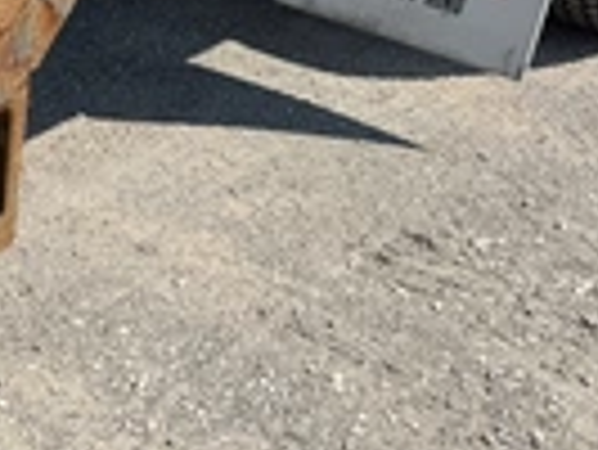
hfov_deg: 23.4
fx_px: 1245
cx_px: -211
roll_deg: -2.2
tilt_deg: -24.5
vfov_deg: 19.7
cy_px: -27
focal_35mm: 72
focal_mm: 6.76
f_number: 1.78
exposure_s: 1/3145
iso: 100
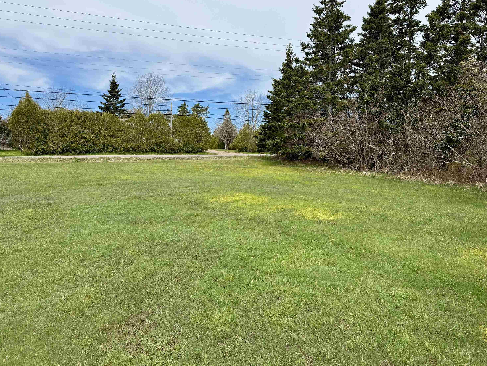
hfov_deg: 69.4
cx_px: 244
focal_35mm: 25
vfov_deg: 54.9
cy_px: 176
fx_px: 352
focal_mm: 6.76
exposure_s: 1/3413
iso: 80
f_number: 1.78
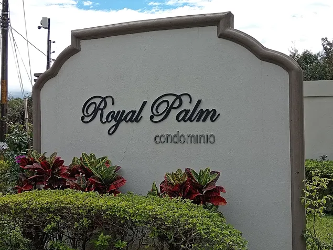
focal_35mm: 65
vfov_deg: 22.6
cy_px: 125
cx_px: 166
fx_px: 625
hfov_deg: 29.8
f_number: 1.9
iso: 106
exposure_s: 1/1183
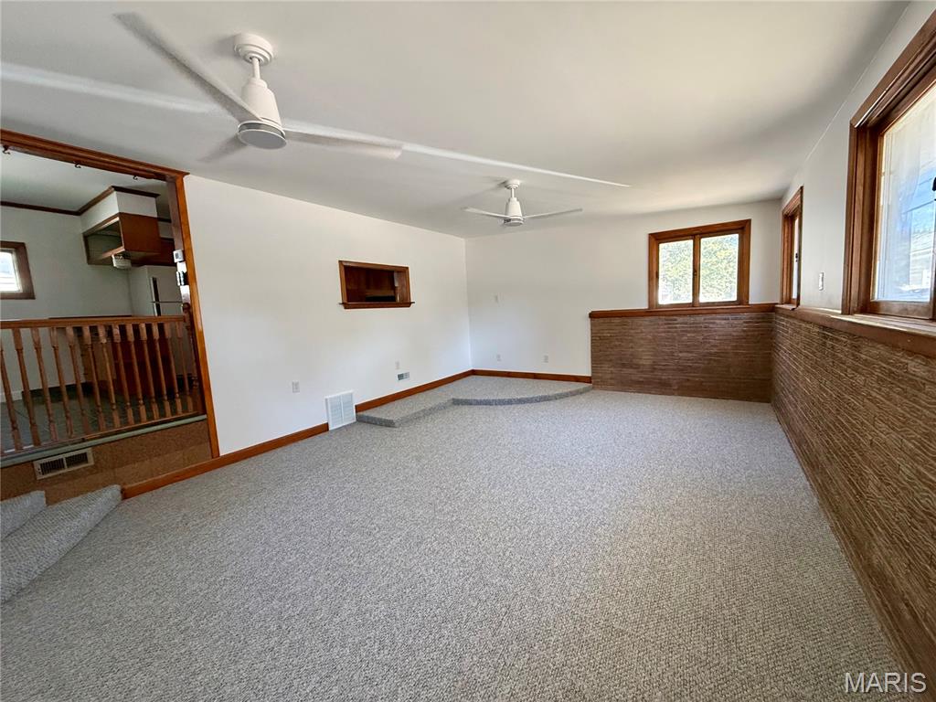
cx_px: 468
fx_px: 379
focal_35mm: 14
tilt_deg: -5.7
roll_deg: +3.0
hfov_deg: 102.1
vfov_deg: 85.7
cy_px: 351
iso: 400
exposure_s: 1/99
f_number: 2.2
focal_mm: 2.22
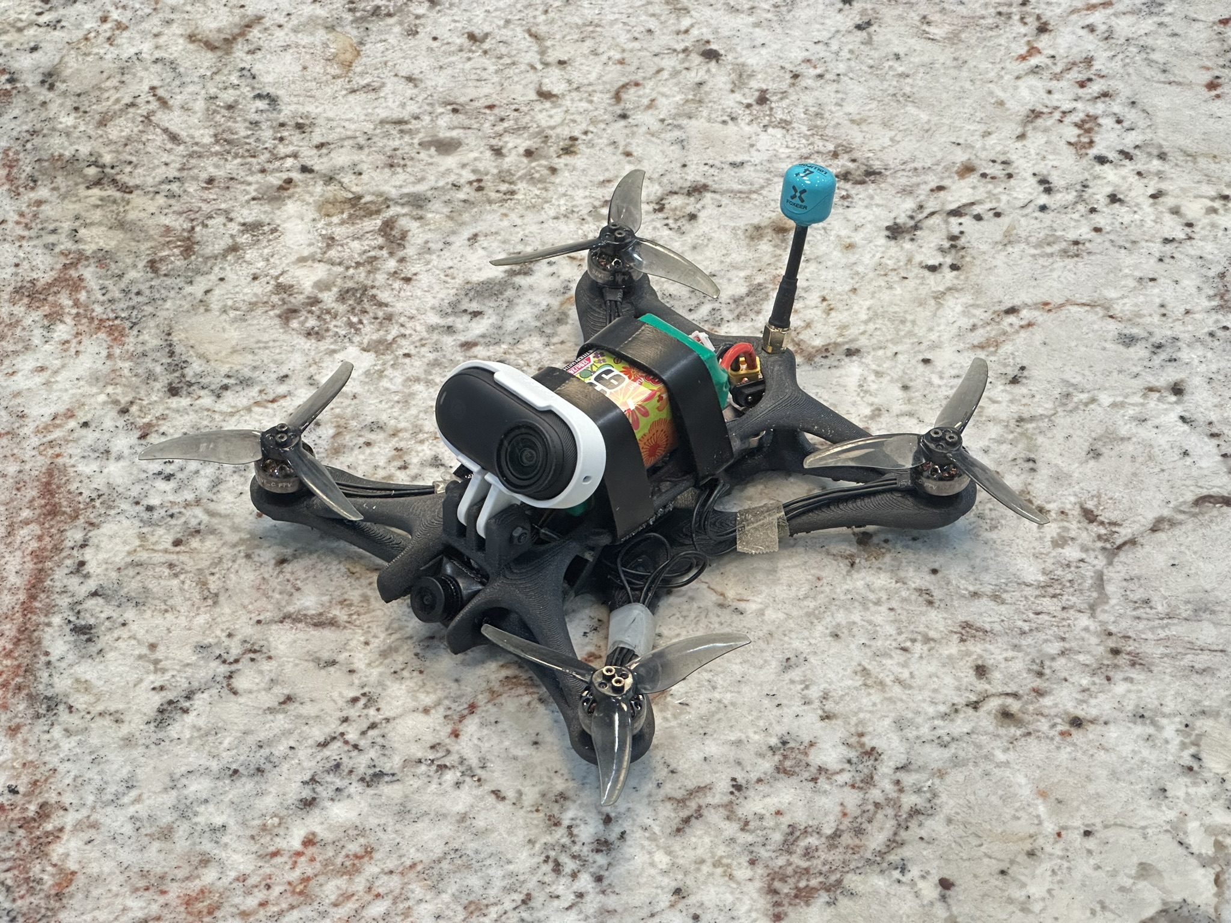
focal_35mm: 77
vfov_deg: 19.1
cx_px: 616
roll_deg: -0.4
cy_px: 462
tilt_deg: -41.0
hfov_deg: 25.3
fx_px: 2738
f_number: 2.8
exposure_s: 1/60
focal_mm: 9
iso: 640
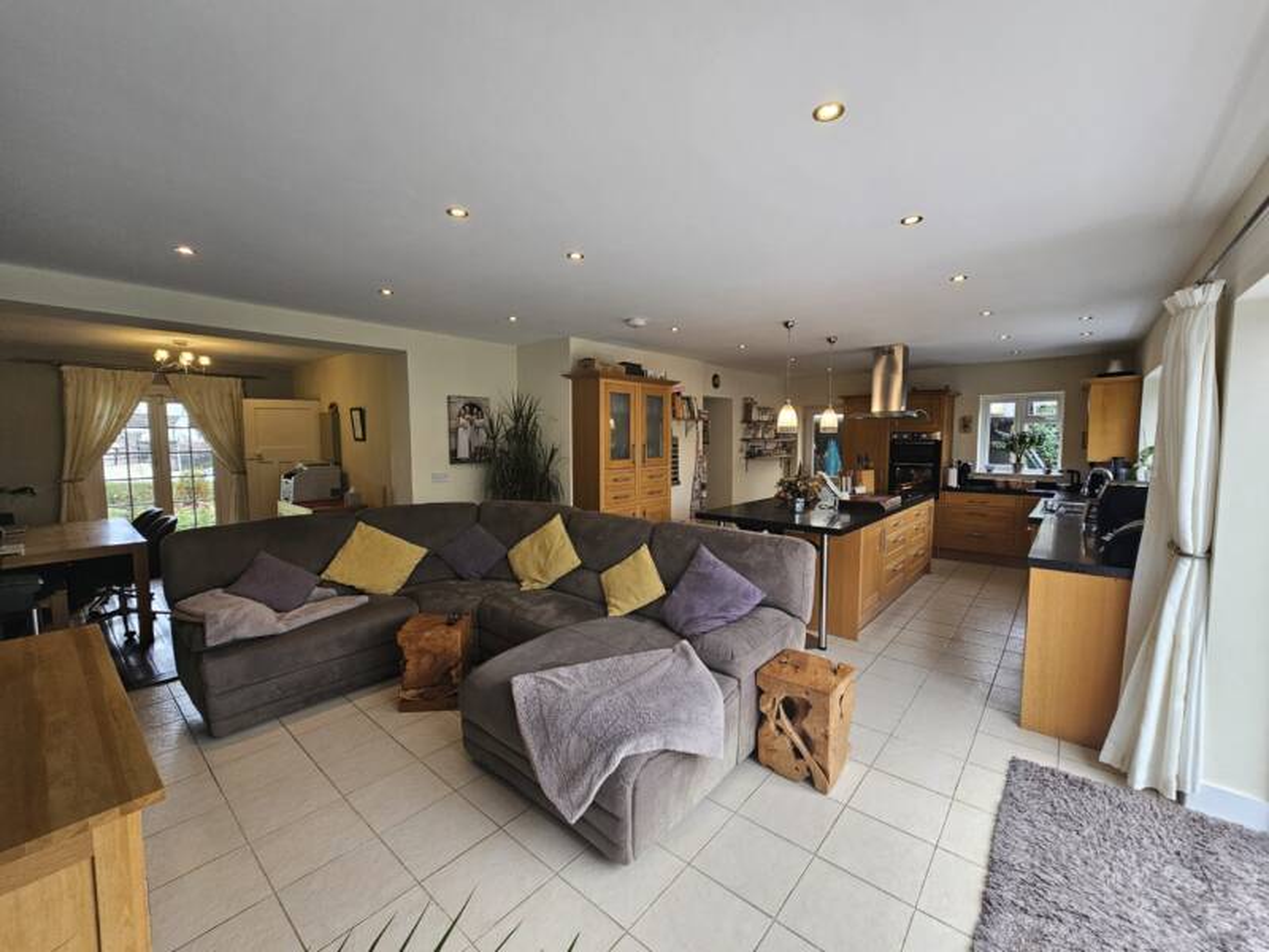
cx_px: 634
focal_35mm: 13
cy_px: 476
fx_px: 477
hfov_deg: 106.2
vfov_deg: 89.9
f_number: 2.2
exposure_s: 1/50
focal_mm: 2.2
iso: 64
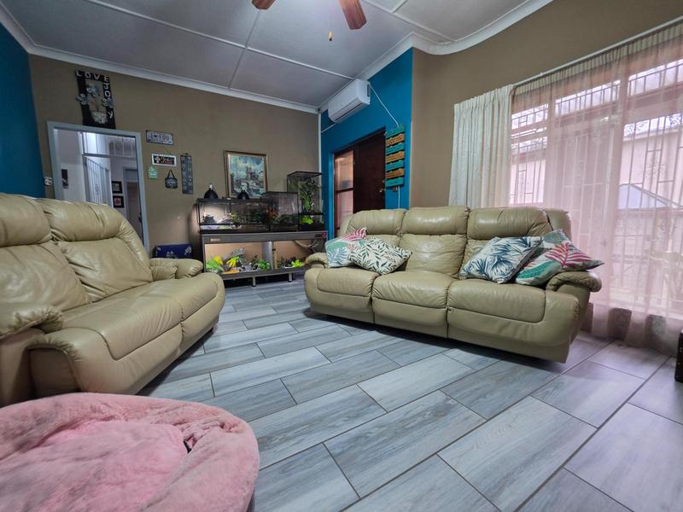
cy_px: 256
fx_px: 256
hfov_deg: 106.2
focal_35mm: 13
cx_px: 342
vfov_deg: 89.9
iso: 200
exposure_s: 1/50
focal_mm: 2.2
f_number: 1.9
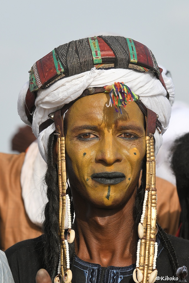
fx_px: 2184
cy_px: 142
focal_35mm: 278
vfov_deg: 7.4
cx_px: 94
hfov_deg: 5.0
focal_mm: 185
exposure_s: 1/800
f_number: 8
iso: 250
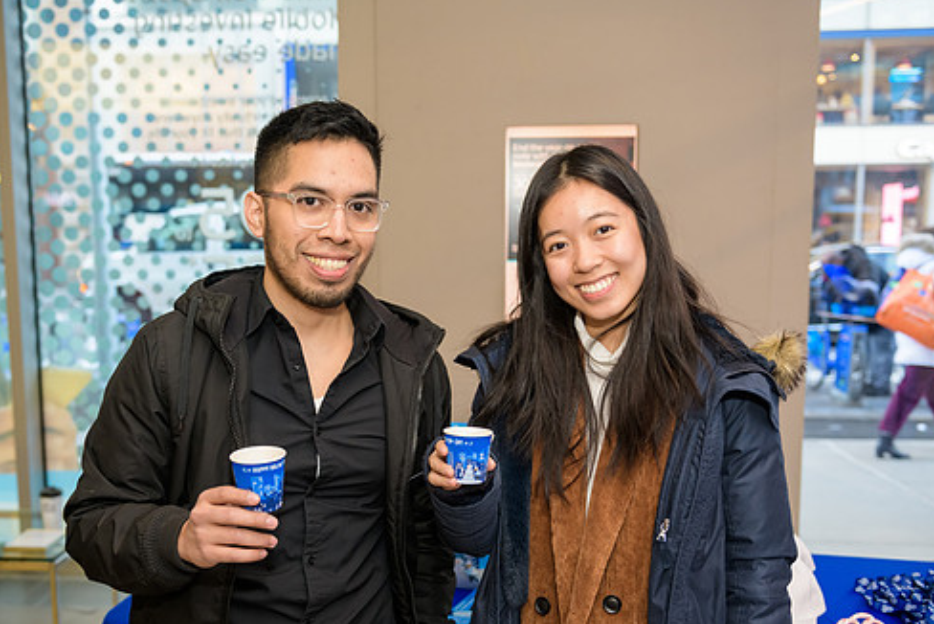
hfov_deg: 50.6
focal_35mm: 38
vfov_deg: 35.0
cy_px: 361
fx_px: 986
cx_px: 413
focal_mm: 32
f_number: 3.2
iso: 800
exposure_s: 1/125
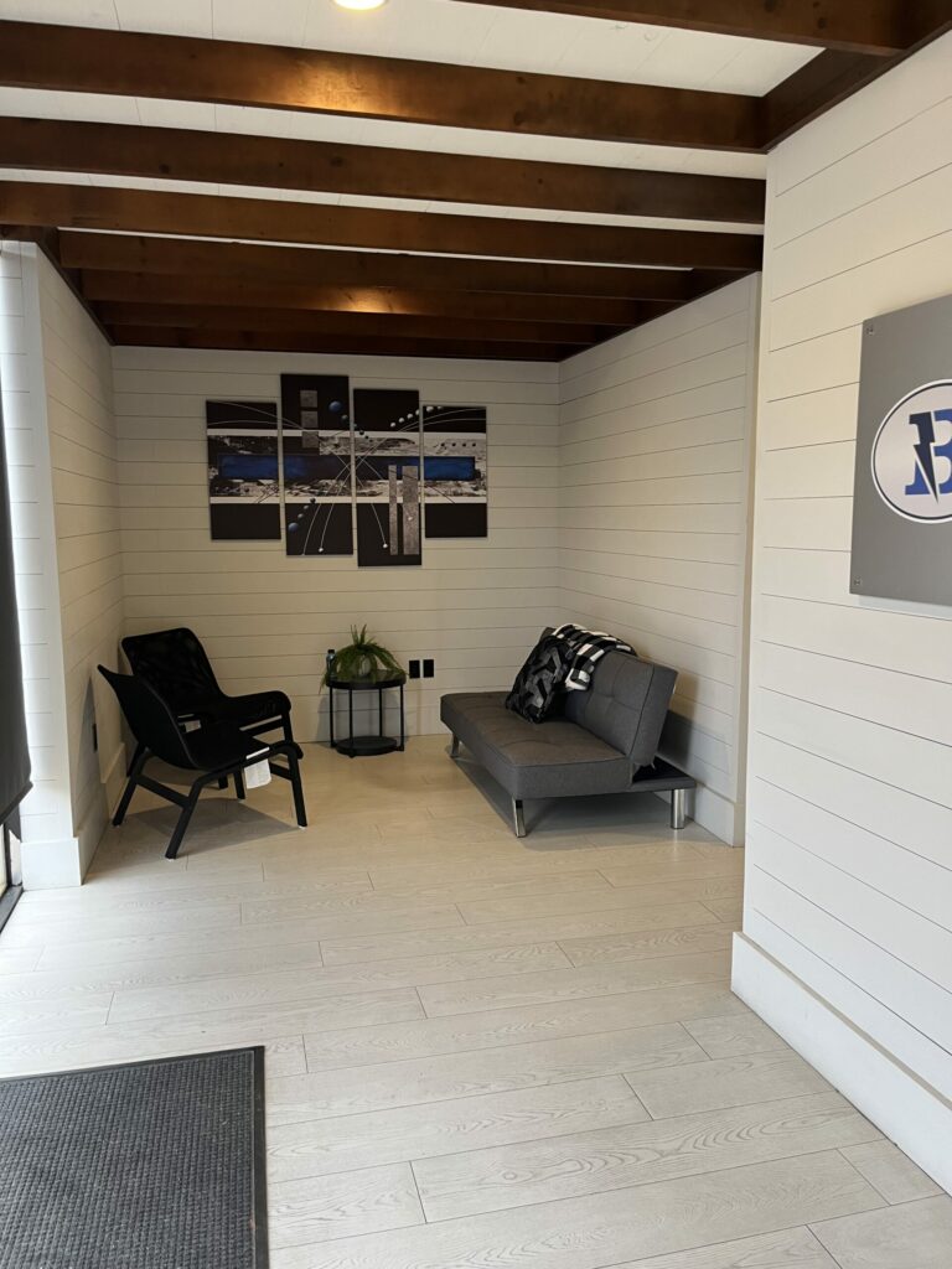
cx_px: 476
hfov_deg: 53.1
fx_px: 953
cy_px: 634
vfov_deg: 67.3
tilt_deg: -8.0
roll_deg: +0.4
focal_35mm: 26
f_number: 1.6
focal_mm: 5.1
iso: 125
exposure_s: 1/60
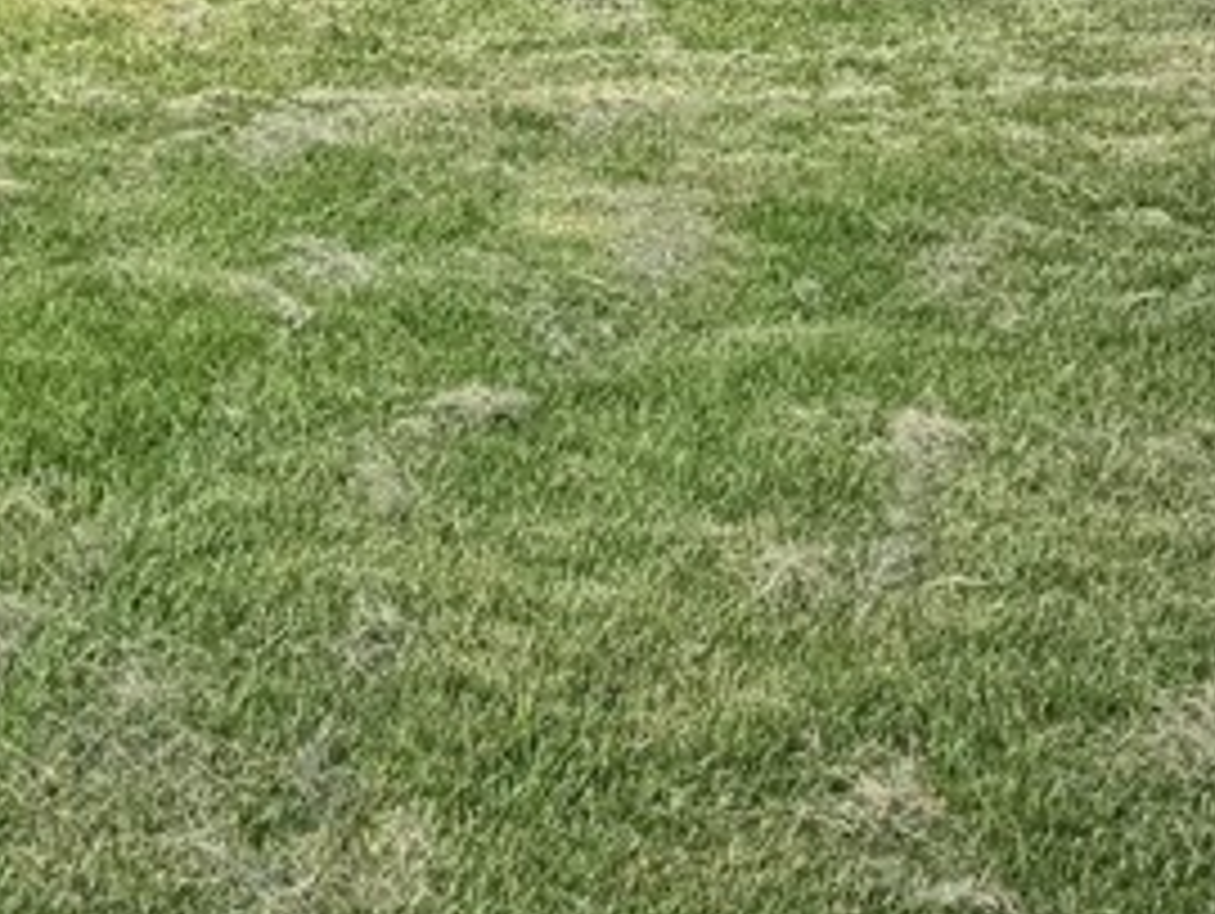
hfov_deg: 20.7
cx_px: -58
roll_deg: -0.1
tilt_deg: -2.0
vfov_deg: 15.0
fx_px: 3197
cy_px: -468
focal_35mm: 91
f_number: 1.78
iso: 80
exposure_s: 1/3802
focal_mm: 6.76
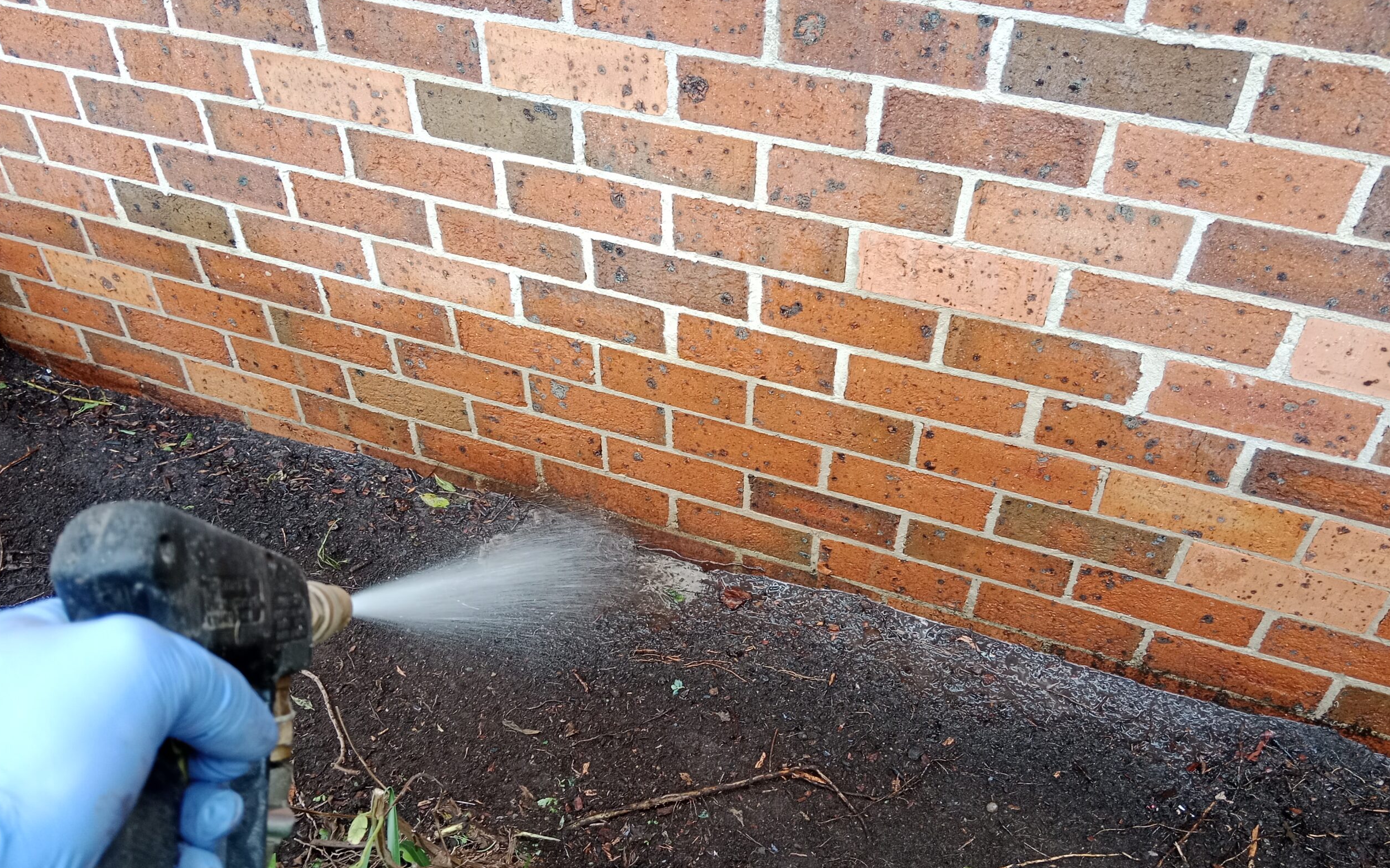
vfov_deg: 44.5
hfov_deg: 66.5
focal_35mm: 28
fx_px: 1061
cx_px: 689
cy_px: 480
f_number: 1.8
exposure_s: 1/50
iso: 621
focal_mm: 3.96
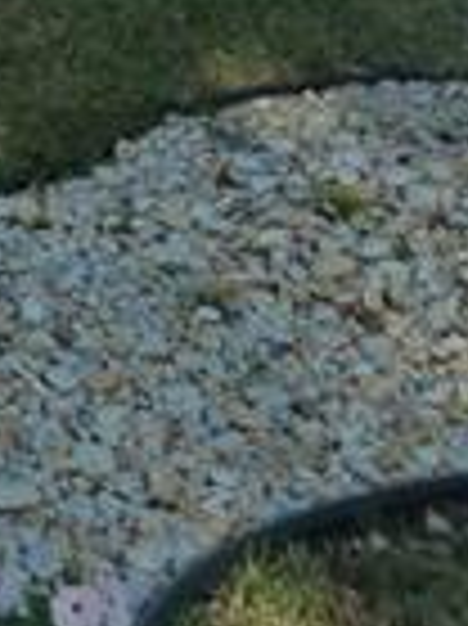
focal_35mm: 138
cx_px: -792
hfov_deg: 9.2
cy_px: -563
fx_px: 2491
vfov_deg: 12.8
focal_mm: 4.1
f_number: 4
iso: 125
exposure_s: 1/400
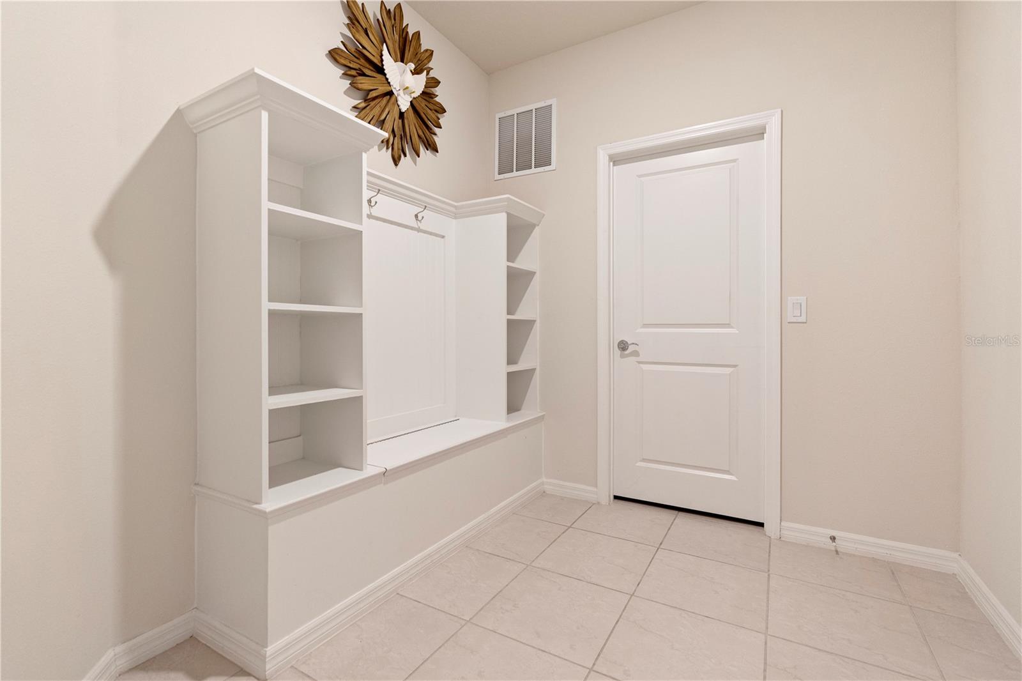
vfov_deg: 73.7
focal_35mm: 16
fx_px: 454
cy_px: 340
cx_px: 511
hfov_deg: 96.7
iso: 1250
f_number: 3.5
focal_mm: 16
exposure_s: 1/10
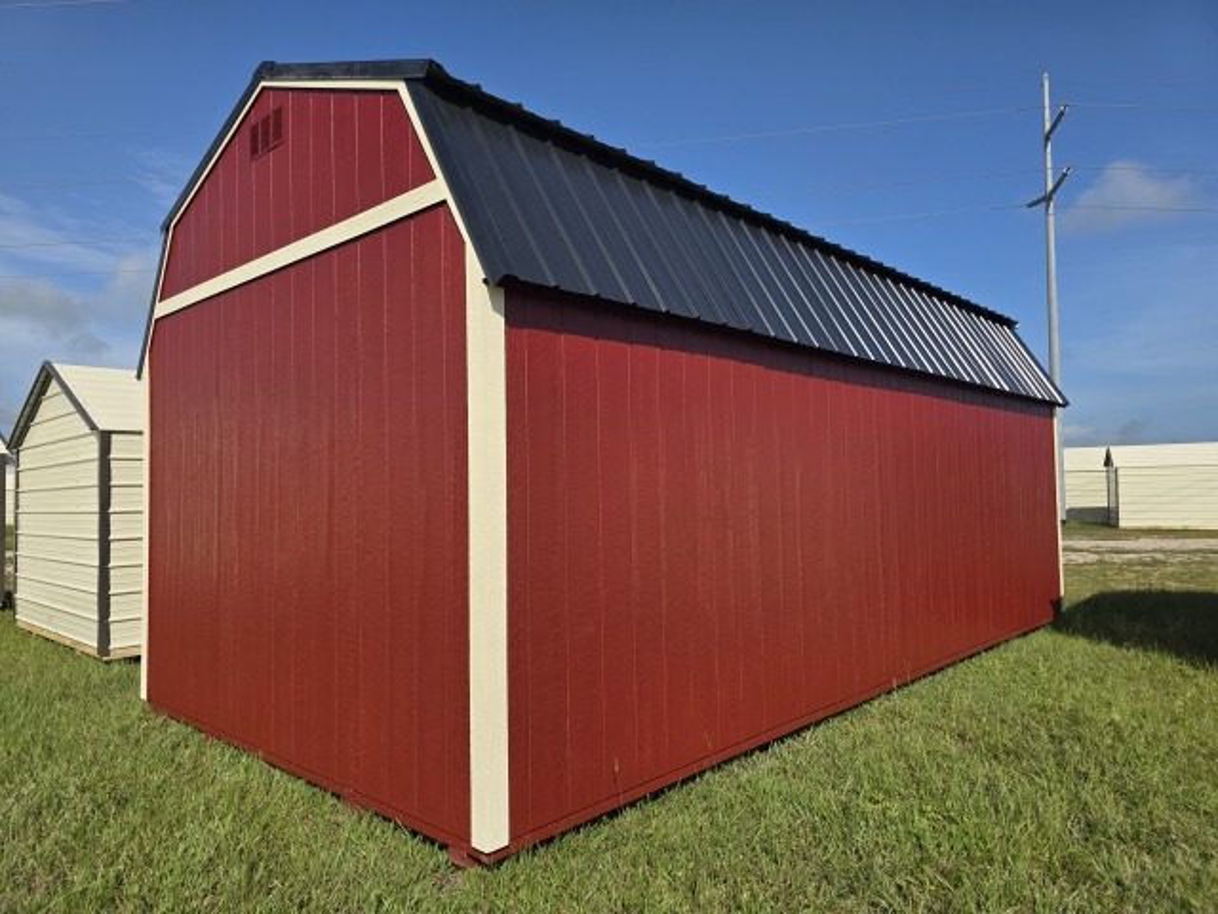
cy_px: 457
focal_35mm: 23
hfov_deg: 73.9
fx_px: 809
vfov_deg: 58.9
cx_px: 609
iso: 80
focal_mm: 6.3
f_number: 1.7
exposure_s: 1/7333
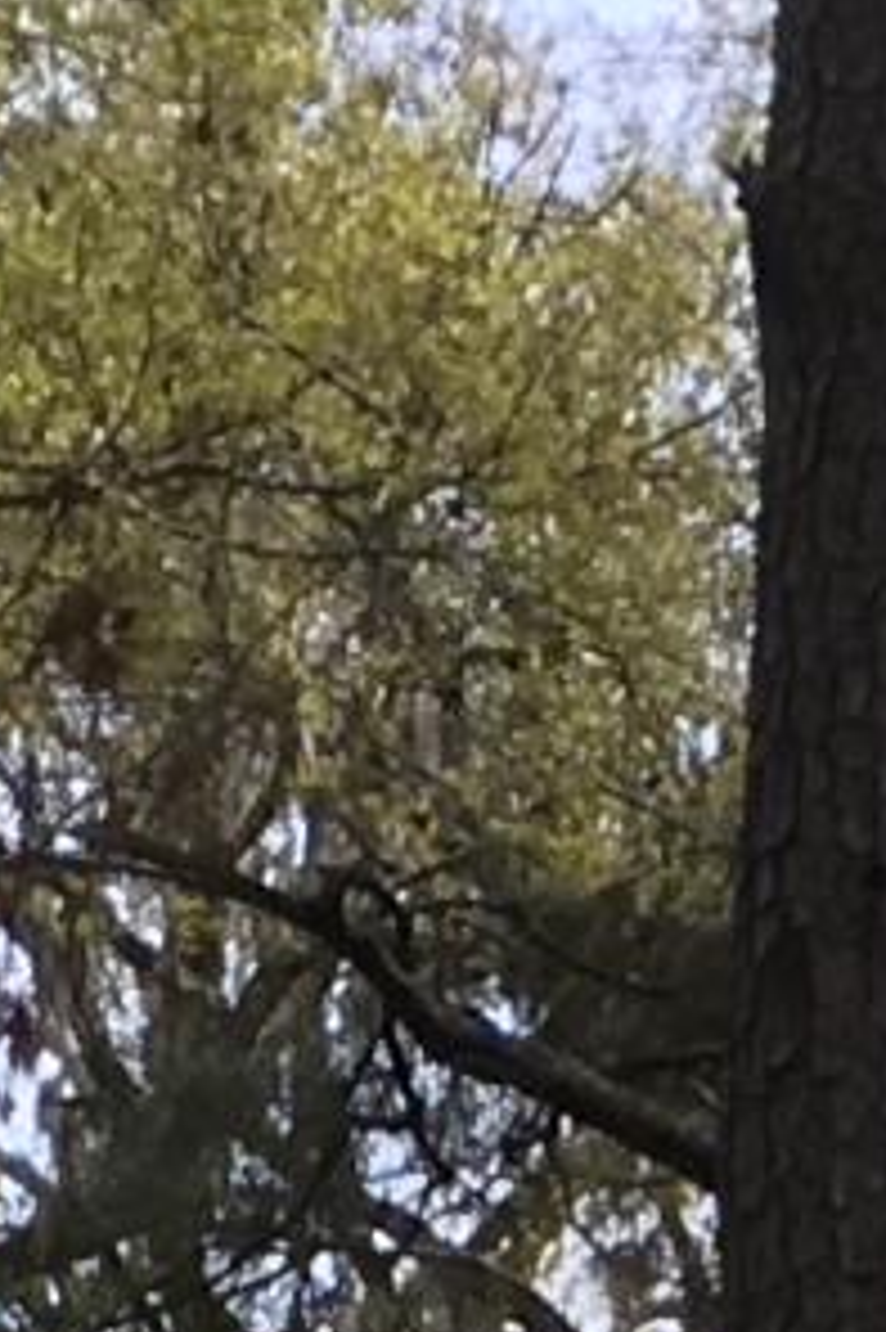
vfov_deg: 6.2
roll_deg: +2.1
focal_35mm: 306
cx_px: 2725
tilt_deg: -2.5
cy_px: 4014
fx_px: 11309
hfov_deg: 4.3
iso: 25
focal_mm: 4.15
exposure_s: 1/545
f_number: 2.2
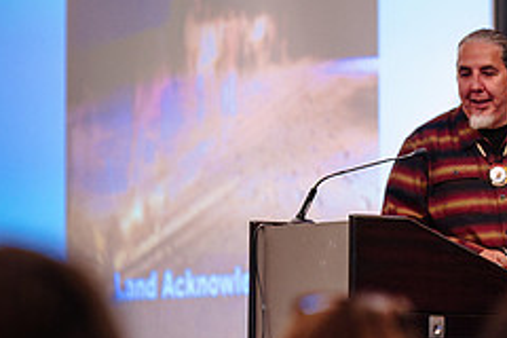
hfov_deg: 6.1
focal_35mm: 339
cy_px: 163
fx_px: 4774
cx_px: 551
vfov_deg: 4.1
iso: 1600
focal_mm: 135
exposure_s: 1/100
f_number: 2.8
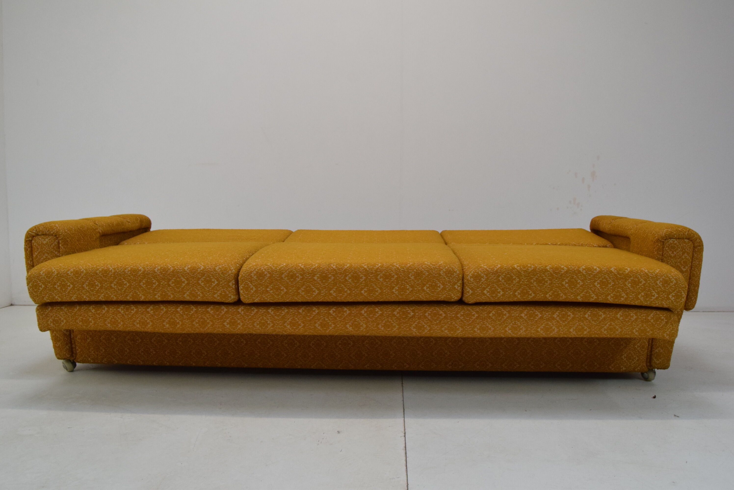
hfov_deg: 61.9
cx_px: 367
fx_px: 612
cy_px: 245
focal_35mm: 30
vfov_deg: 43.7
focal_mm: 20
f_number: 8
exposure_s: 1/250
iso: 1600
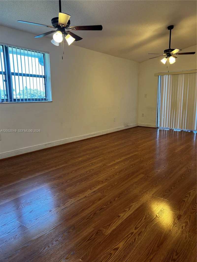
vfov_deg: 67.3
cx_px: 98
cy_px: 131
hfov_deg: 53.1
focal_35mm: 26
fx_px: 197
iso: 64
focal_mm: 5.7
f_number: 1.5
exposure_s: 1/60
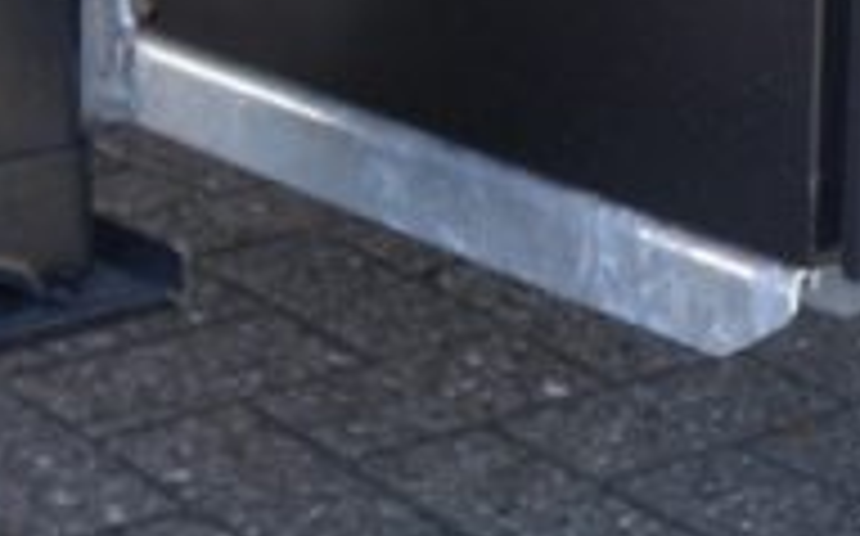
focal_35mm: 145
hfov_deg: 14.1
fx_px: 3395
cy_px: -324
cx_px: 959
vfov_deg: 8.8
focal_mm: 7.3
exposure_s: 1/76.4
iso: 64
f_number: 3.2
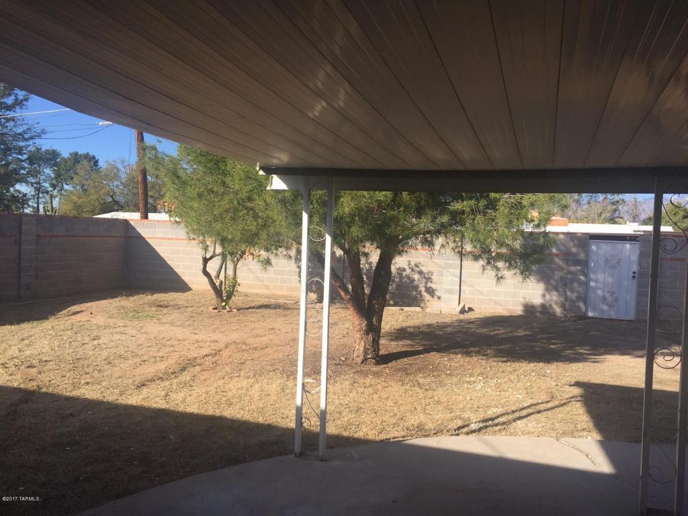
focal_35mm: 29
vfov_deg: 48.2
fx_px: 576
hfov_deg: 61.7
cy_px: 258
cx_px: 344
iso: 32
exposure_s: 1/1464
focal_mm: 4.15
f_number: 2.2
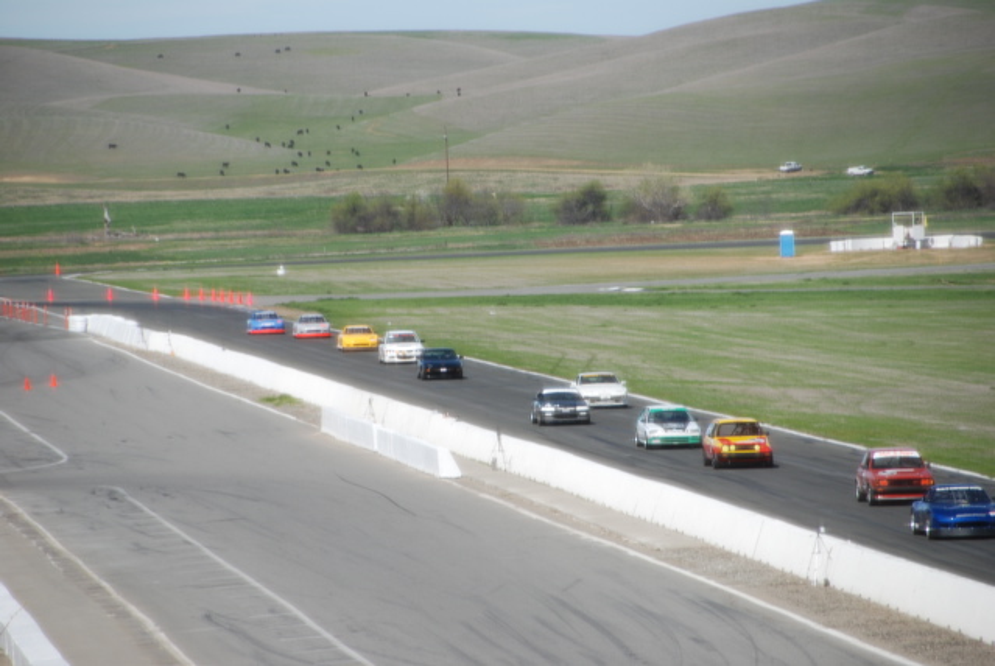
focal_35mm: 300
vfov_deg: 4.6
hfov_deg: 6.9
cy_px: 333
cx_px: 498
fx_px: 8303
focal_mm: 200
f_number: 5.6
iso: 200
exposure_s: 1/640
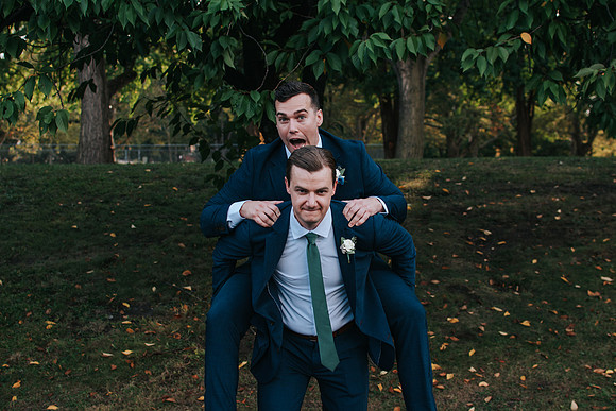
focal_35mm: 57
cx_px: 315
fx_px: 970
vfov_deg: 23.9
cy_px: 206
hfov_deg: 35.2
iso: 100
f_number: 3.5
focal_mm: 35
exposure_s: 1/250
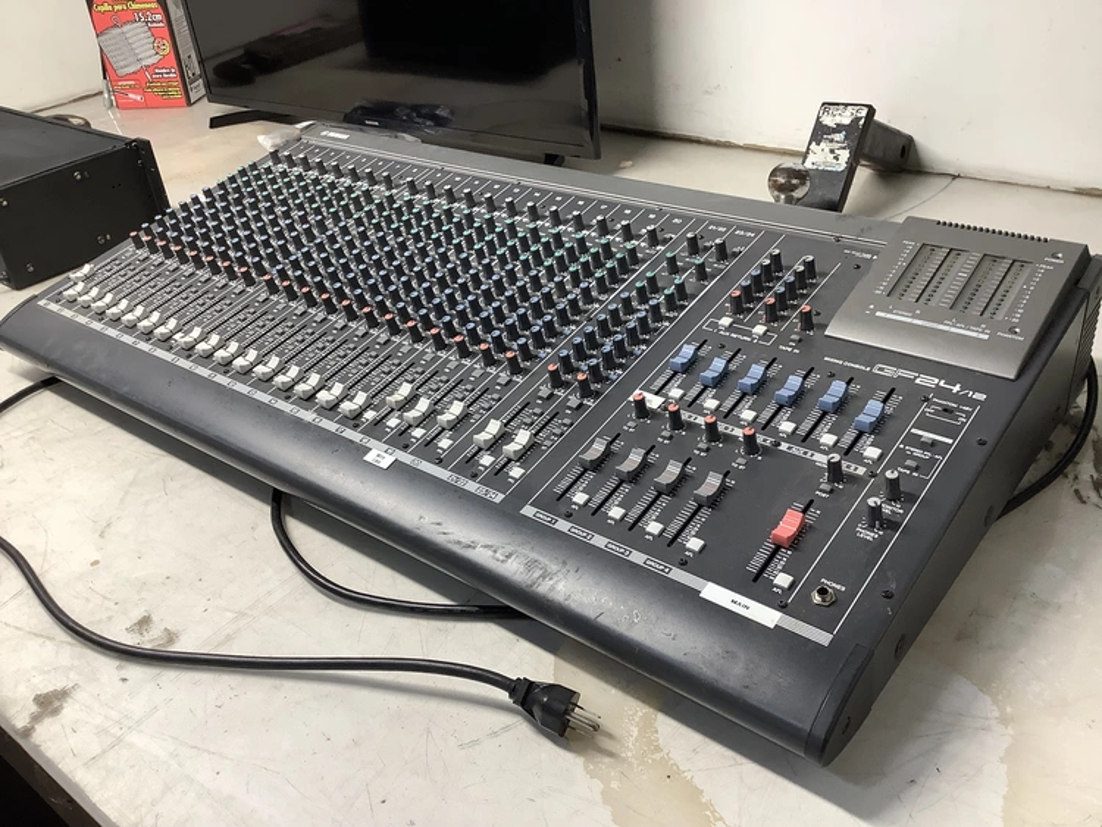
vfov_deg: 45.5
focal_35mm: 31
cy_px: 414
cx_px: 551
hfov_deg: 58.3
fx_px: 987
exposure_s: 1/60
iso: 80
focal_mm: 3.3
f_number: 2.4
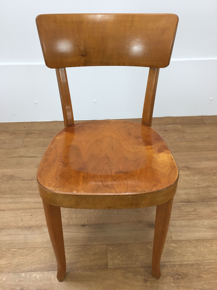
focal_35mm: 29
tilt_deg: -36.1
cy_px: 145
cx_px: 108
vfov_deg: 61.7
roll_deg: -0.6
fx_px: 242
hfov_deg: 48.2
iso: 25
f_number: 2.2
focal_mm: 4.15
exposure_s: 1/33
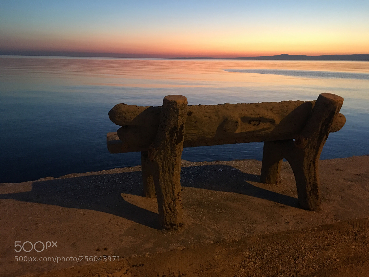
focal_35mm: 29
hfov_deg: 61.7
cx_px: 184
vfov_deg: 48.2
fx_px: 309
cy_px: 138
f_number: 2.2
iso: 80
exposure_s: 1/10
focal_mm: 4.15
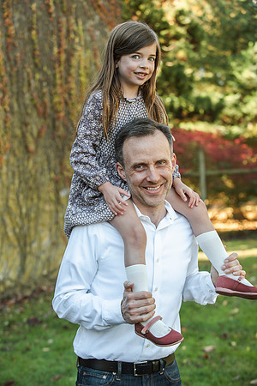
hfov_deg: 19.5
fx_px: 750
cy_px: 193
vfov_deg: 28.8
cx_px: 128
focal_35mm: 70
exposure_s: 1/400
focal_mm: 70
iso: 500
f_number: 4.5
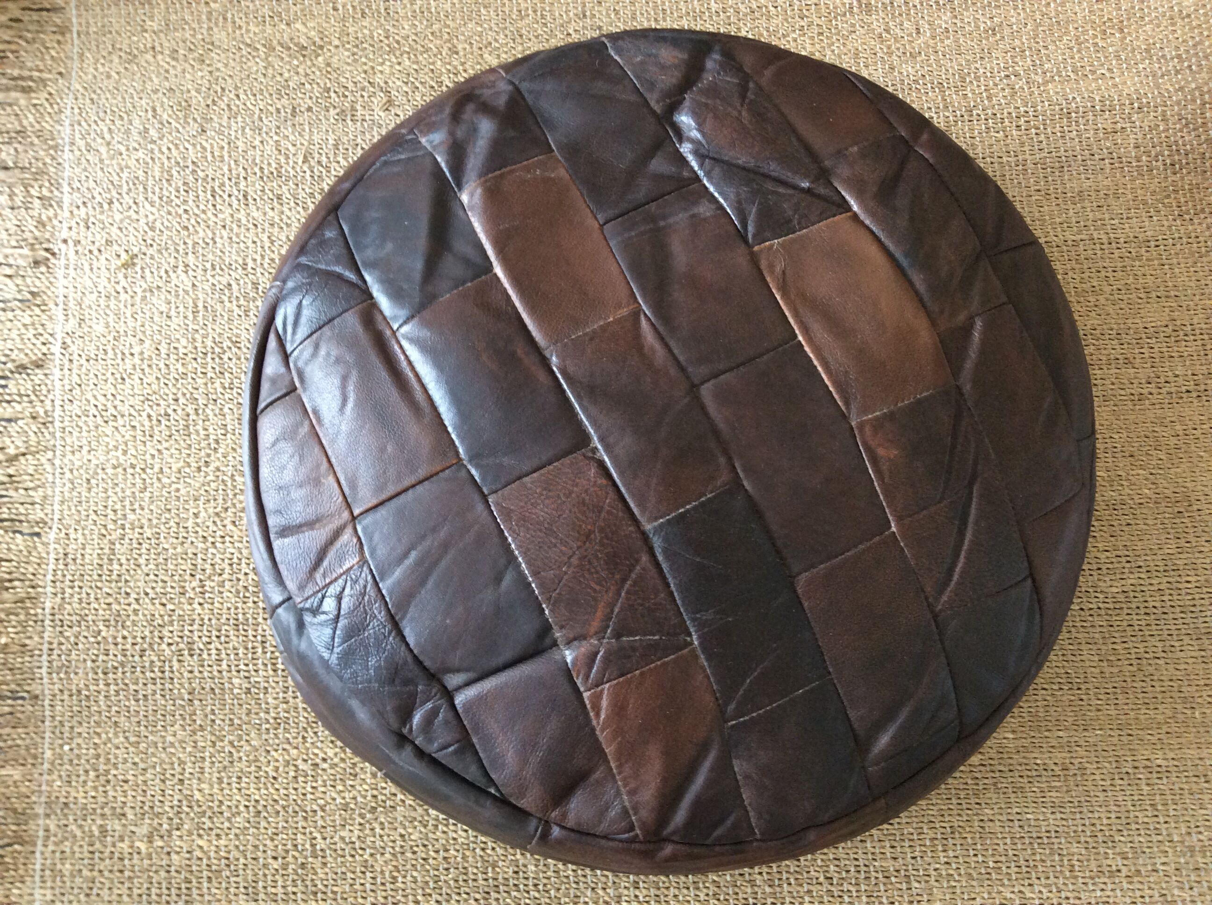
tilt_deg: -76.0
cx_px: 606
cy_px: 452
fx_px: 1119
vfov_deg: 44.1
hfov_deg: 56.9
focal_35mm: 32
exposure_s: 1/25
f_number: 2.4
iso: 125
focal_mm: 3.3
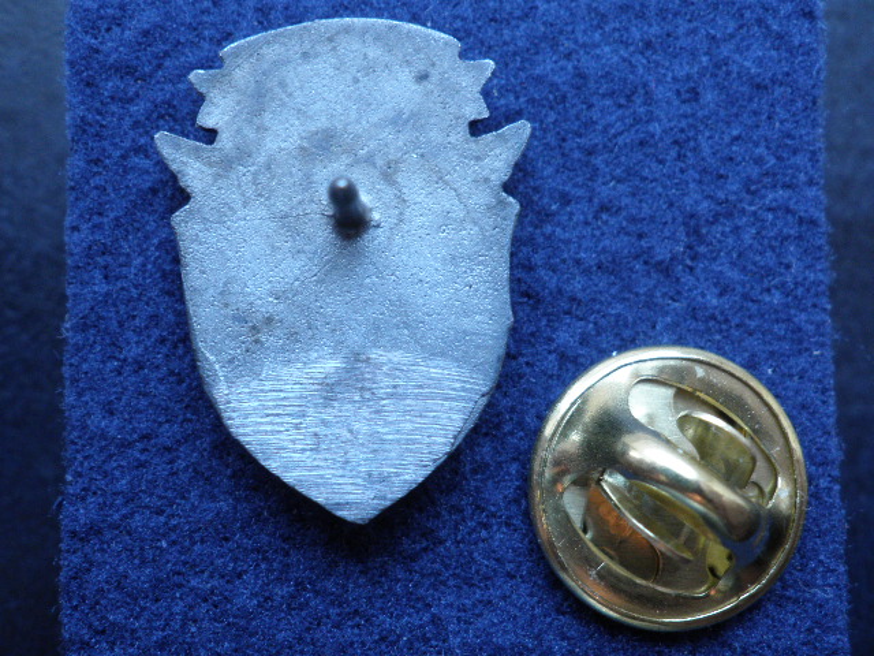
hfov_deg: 42.9
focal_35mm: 44
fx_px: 1111
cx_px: 437
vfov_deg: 32.9
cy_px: 328
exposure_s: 1/4
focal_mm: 7.7
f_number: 4
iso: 125
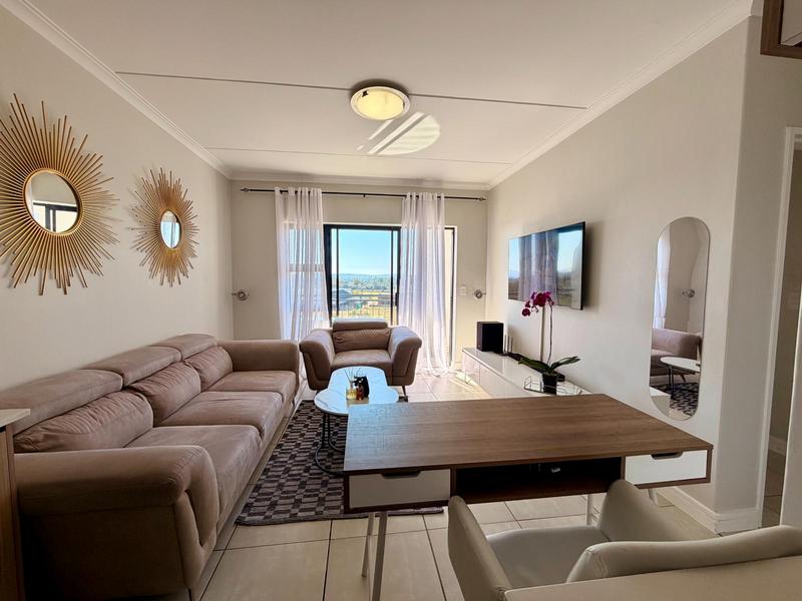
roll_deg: +0.3
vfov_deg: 85.7
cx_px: 401
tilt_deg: -2.7
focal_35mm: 14
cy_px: 300
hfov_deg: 102.1
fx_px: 324
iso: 25
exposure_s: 1/100
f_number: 2.2
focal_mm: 2.22
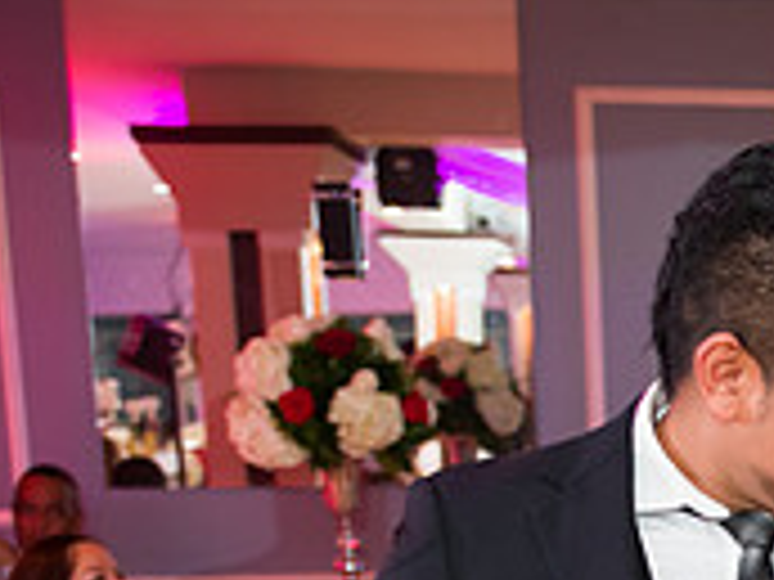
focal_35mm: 78
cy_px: 722
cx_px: 954
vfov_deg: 17.8
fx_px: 1744
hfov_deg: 22.8
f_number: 3.2
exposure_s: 1/125
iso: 1250
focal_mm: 24
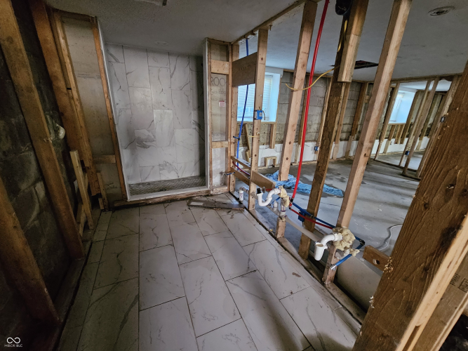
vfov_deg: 89.9
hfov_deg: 106.2
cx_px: 234
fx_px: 176
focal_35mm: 13
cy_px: 176
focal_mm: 2.2
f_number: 2.2
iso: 1000
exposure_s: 1/24
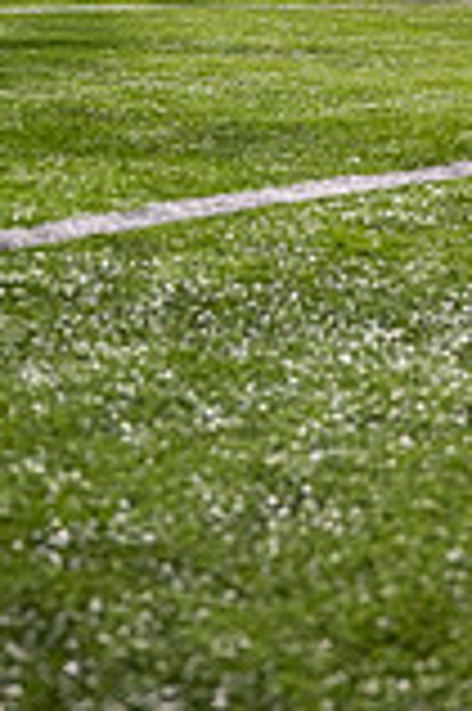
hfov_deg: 15.1
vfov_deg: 20.2
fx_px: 1774
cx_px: 319
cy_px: -284
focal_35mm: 90
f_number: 3.2
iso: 1250
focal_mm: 31.5
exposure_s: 1/500
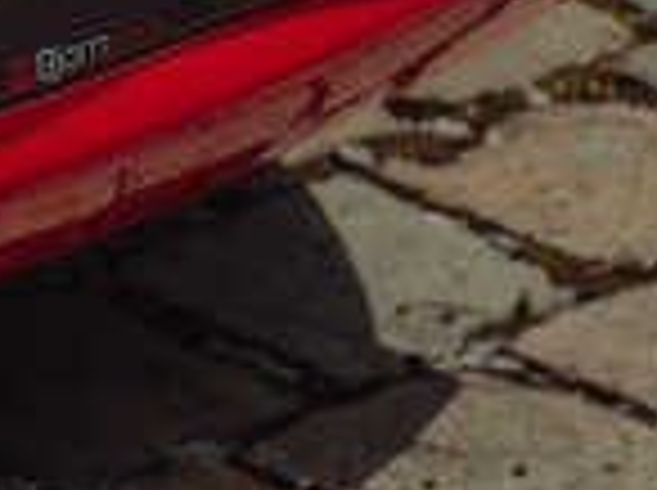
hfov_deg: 5.2
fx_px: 7030
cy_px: -474
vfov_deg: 4.0
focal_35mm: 371
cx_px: -830
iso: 100
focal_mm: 55
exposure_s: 1/200
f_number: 4.5
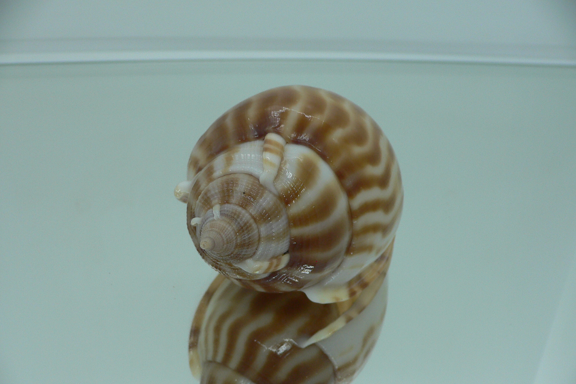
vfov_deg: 35.9
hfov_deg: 51.9
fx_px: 592
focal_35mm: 37
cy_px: 218
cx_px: 284
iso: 80
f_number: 2.8
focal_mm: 4.6
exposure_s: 1/60
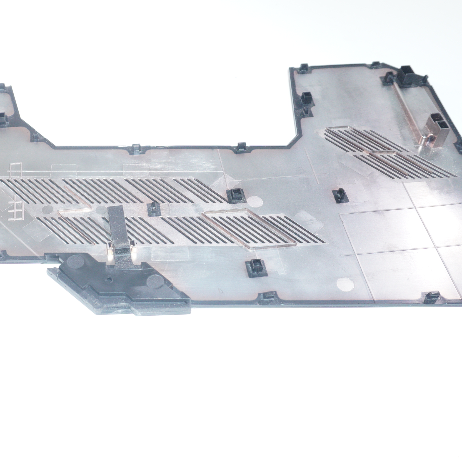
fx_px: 661
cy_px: 228
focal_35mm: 44
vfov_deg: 38.5
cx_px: 133
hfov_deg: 37.8
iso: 640
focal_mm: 19
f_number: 5
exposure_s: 1/80
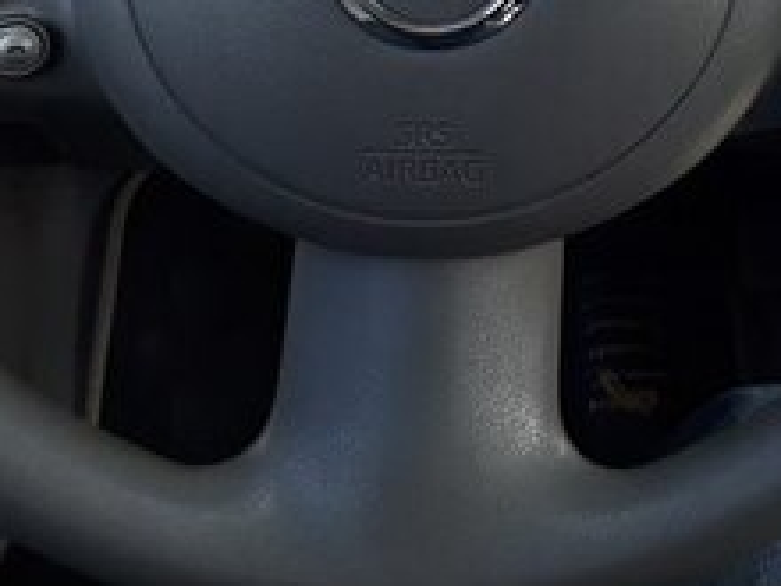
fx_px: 1828
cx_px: 816
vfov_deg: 16.9
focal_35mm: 81
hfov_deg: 23.0
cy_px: -229
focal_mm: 3.6
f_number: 1.9
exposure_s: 1/100
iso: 50
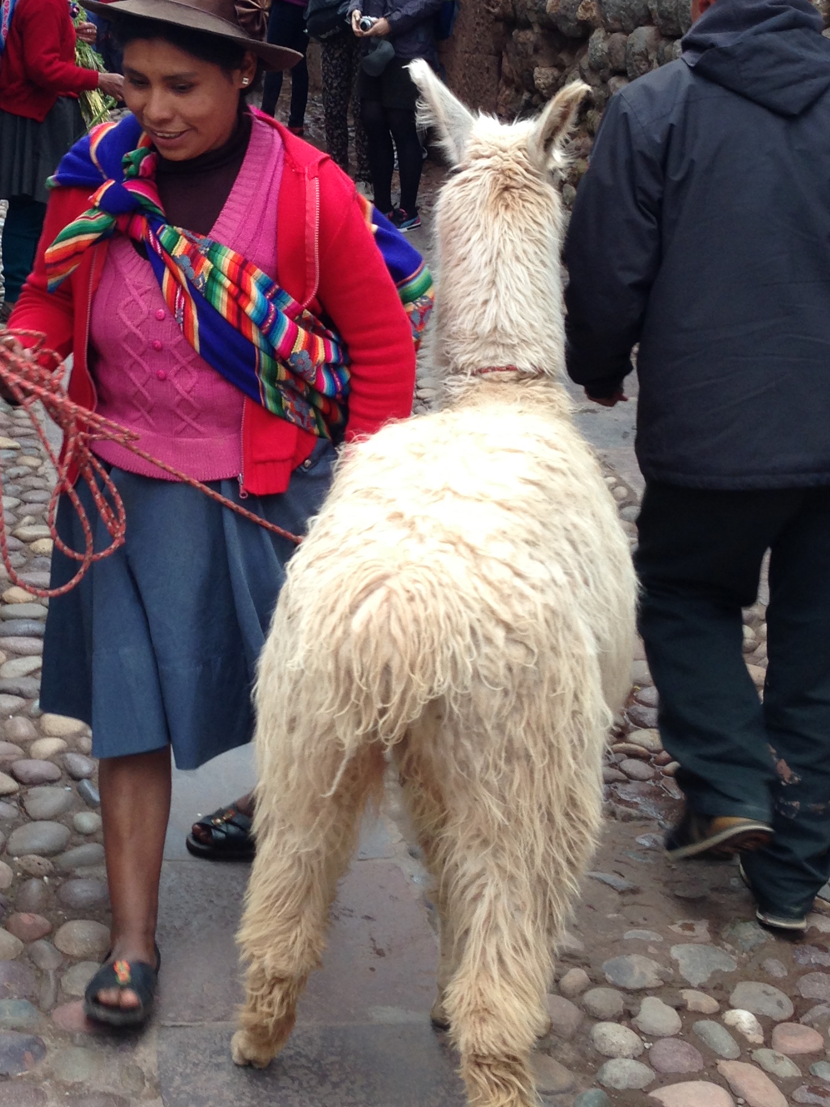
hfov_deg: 23.9
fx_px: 1951
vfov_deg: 31.5
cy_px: 396
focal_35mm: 61
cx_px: 264
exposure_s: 1/141
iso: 50
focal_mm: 4.12
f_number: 2.4
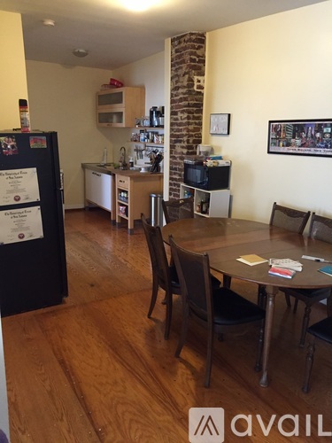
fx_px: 371
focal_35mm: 29
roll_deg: -2.2
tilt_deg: -12.1
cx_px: 166
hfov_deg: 48.2
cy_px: 222
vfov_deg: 61.7
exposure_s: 1/30
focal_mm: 4.15
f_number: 2.2
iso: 250
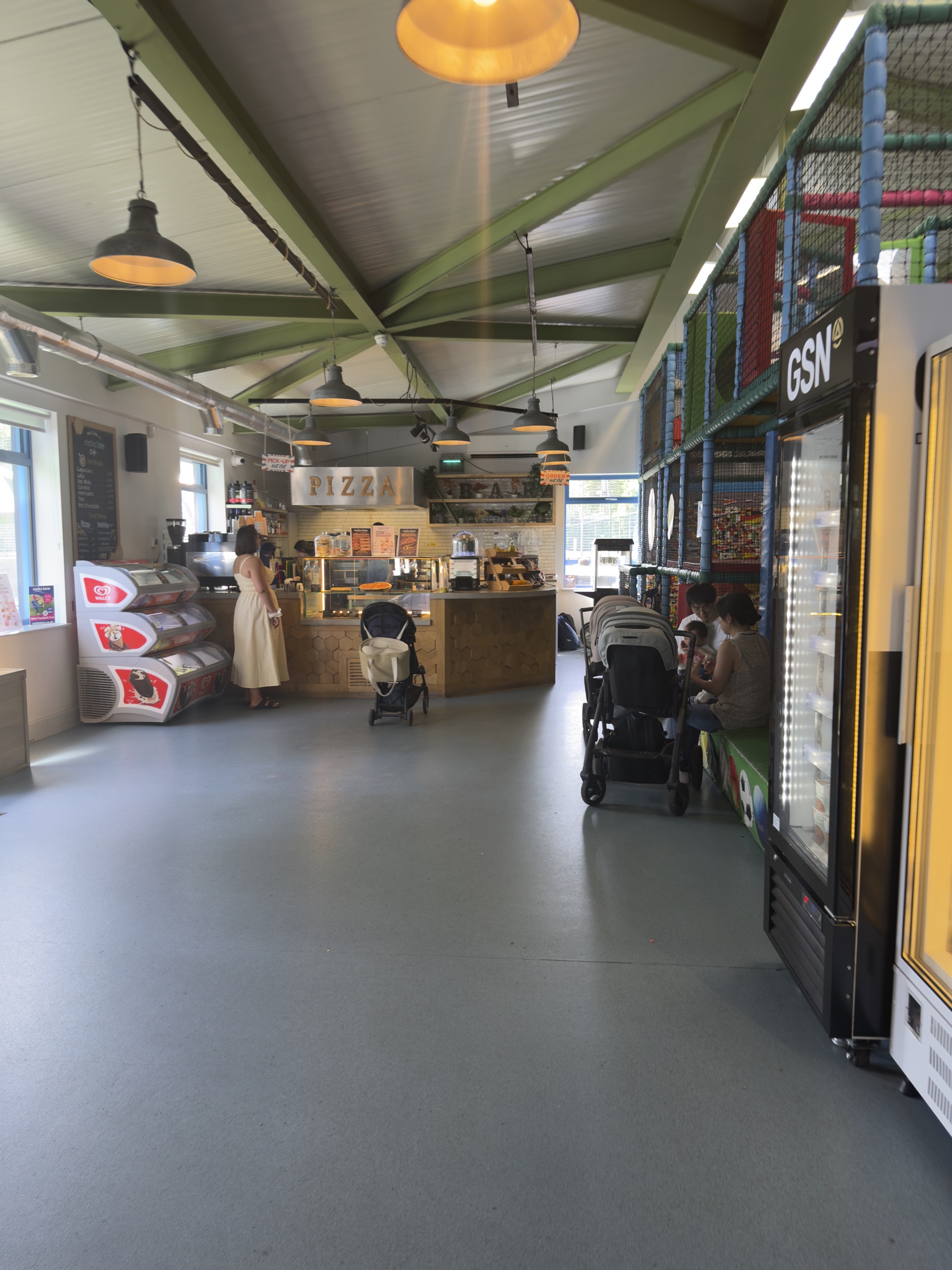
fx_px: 880
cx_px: 476
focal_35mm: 24
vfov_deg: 71.6
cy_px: 635
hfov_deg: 56.8
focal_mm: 6.76
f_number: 1.78
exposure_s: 1/50
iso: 80
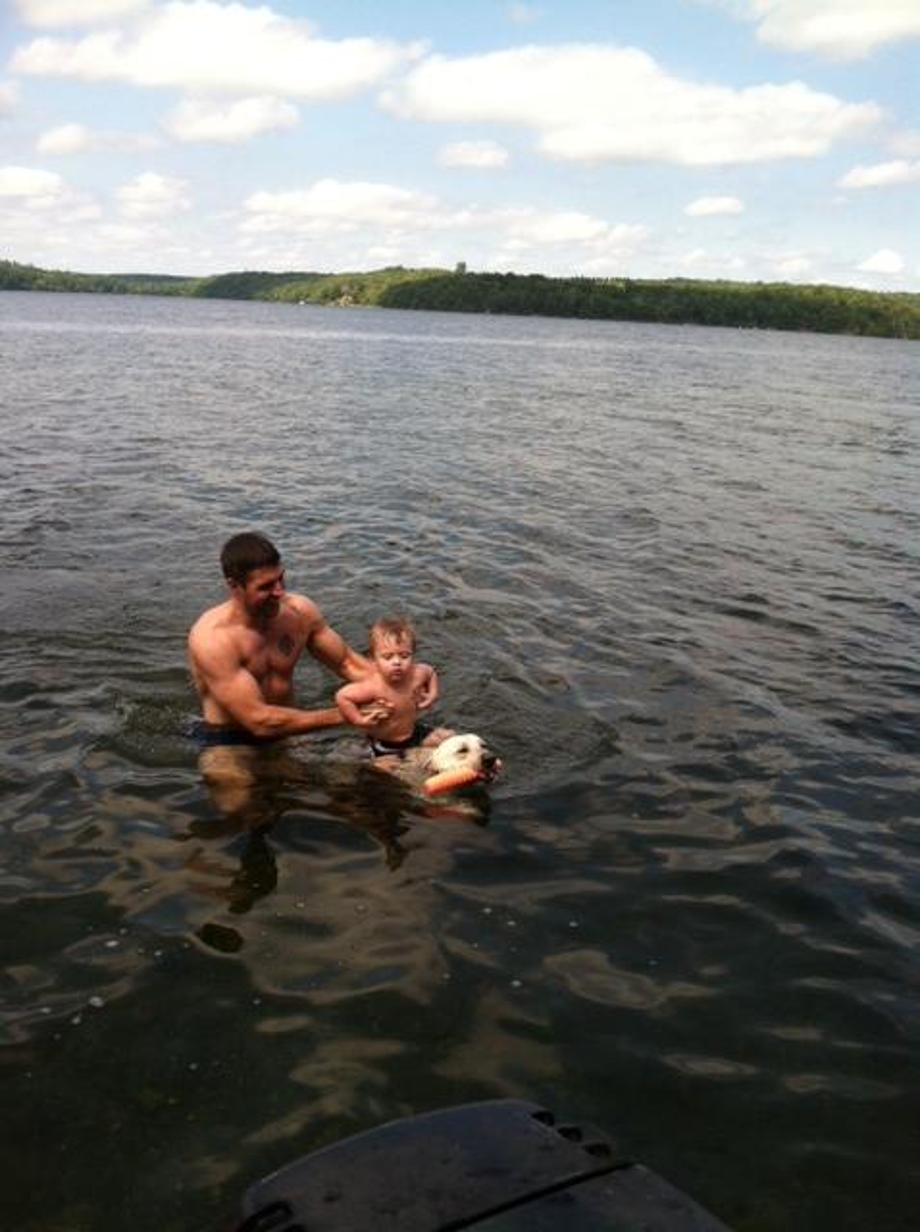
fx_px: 1244
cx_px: 460
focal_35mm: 35
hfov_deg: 40.6
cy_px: 616
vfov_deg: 52.7
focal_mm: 3.85
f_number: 2.8
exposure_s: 1/769
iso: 80
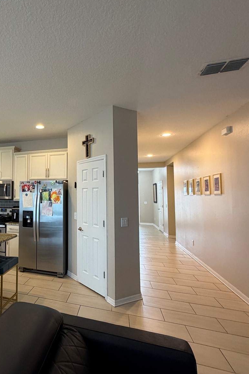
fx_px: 207
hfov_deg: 56.4
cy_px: 183
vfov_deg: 84.0
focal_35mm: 20
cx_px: 42
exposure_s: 1/60
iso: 250
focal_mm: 2.22
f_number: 2.2
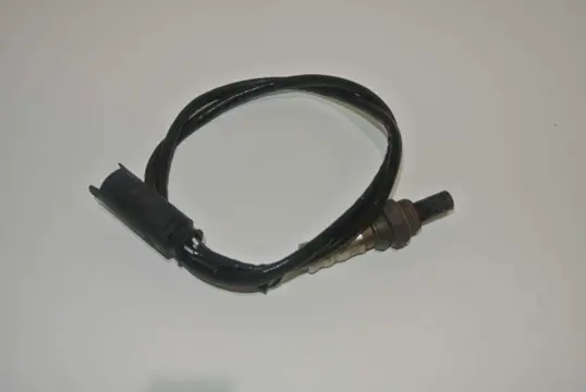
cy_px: 196
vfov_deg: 33.5
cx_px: 293
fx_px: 652
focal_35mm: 40
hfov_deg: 48.4
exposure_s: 1/60
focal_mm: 15.1
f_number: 4.2
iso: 200
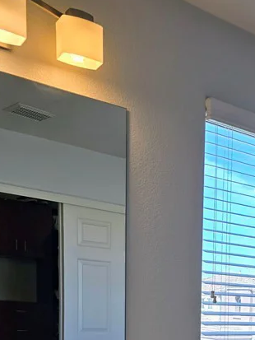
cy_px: 361
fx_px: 560
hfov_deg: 24.3
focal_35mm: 57
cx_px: 267
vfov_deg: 30.6
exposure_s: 1/161
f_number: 1.7
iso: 12
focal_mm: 6.3
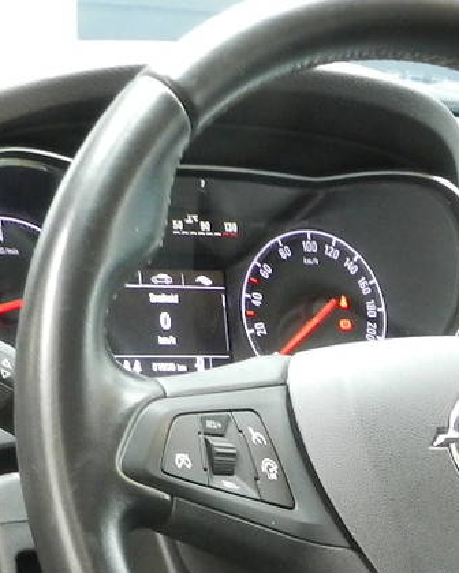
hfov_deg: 14.2
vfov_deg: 17.1
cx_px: 455
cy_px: 704
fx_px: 1817
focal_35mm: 107
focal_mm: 5.6
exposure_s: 1/13
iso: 400
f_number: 3.7
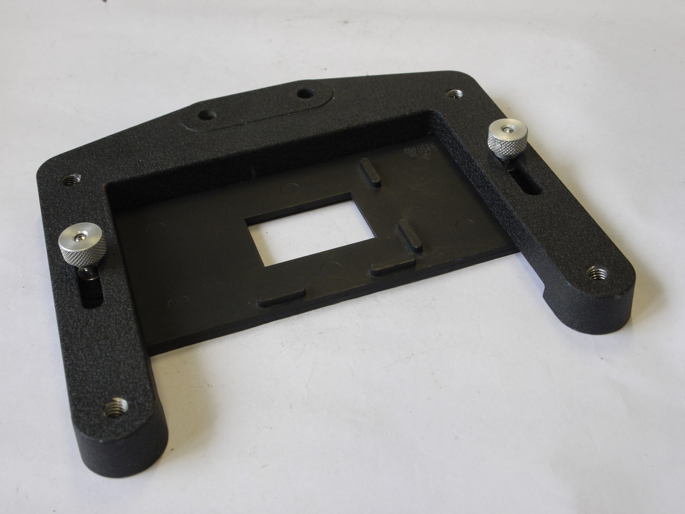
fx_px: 950
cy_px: 257
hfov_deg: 39.7
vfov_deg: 30.3
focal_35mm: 48
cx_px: 342
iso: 400
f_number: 9
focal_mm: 24
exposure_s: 1/30
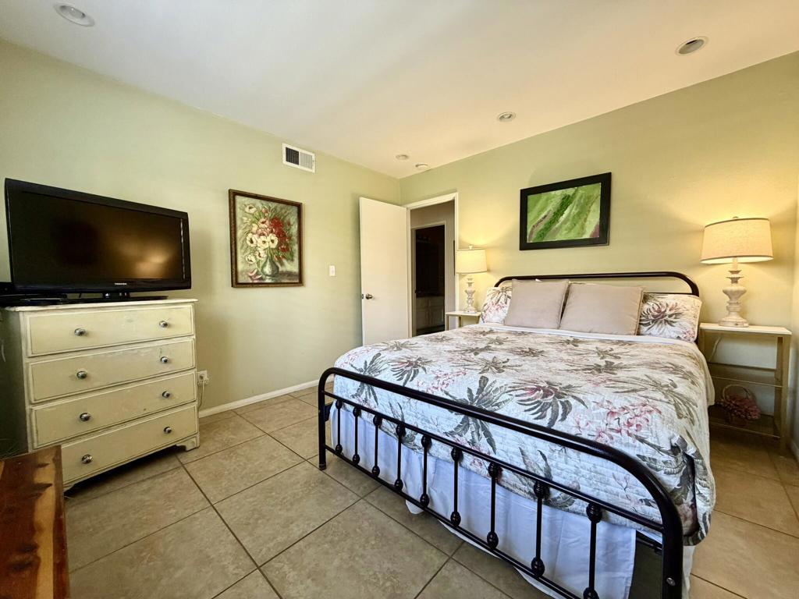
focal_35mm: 14
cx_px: 400
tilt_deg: -3.3
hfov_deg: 102.1
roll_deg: +1.3
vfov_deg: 85.7
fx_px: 323
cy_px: 300
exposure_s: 1/102
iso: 320
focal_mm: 2.22
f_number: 2.2
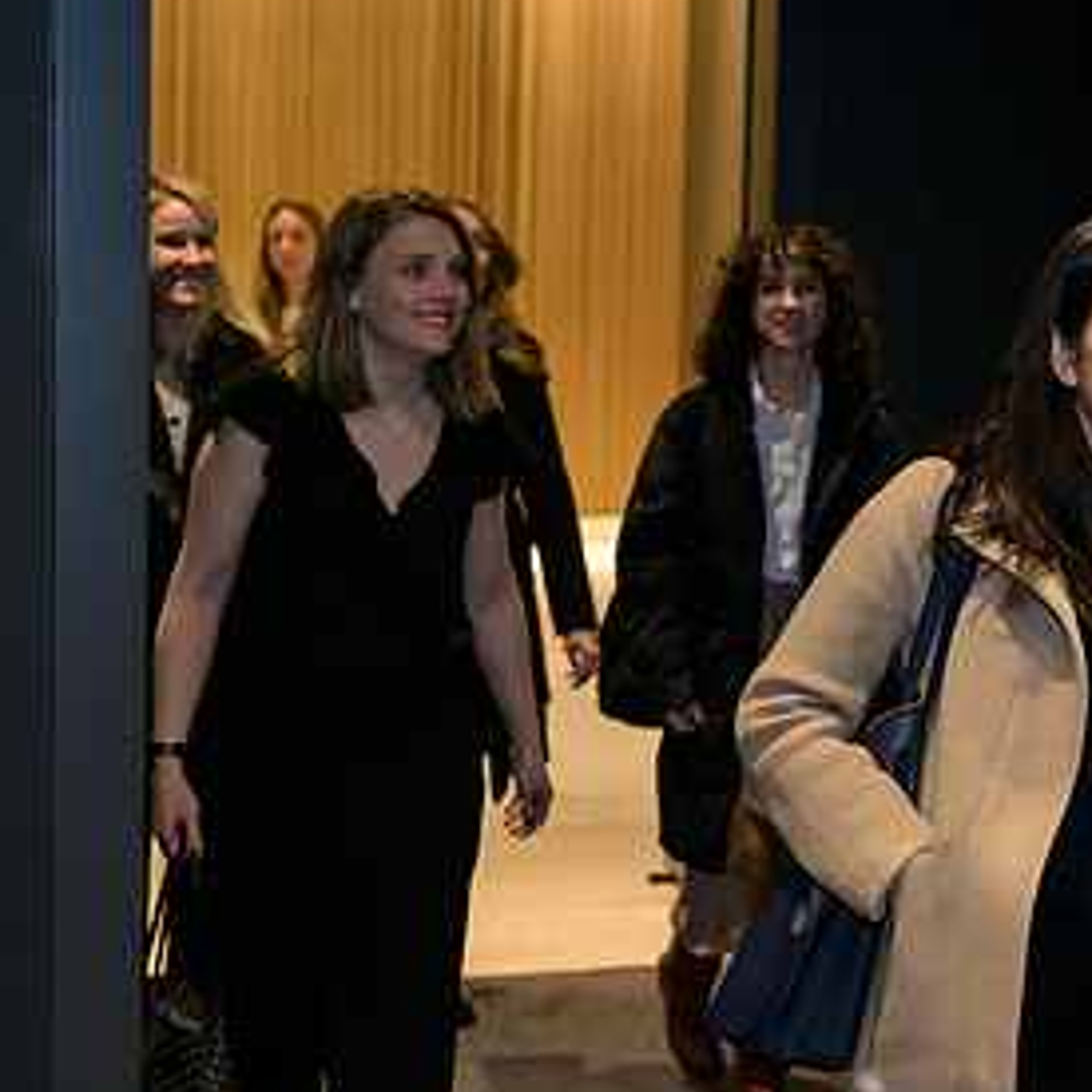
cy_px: 578
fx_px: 3069
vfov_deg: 20.2
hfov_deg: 19.7
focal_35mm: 86
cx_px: 1052
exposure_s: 1/125
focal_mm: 48
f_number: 3.2
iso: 1600
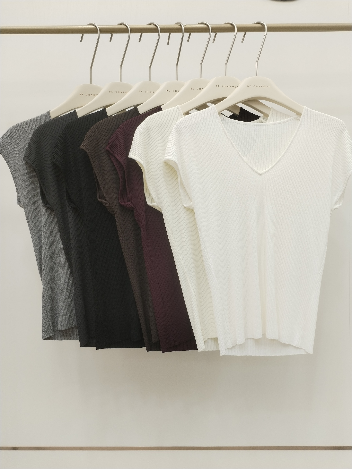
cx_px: 176
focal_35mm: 29
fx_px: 393
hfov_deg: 48.2
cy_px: 234
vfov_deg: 61.7
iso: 160
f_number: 1.8
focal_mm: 4.75
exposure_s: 1/60
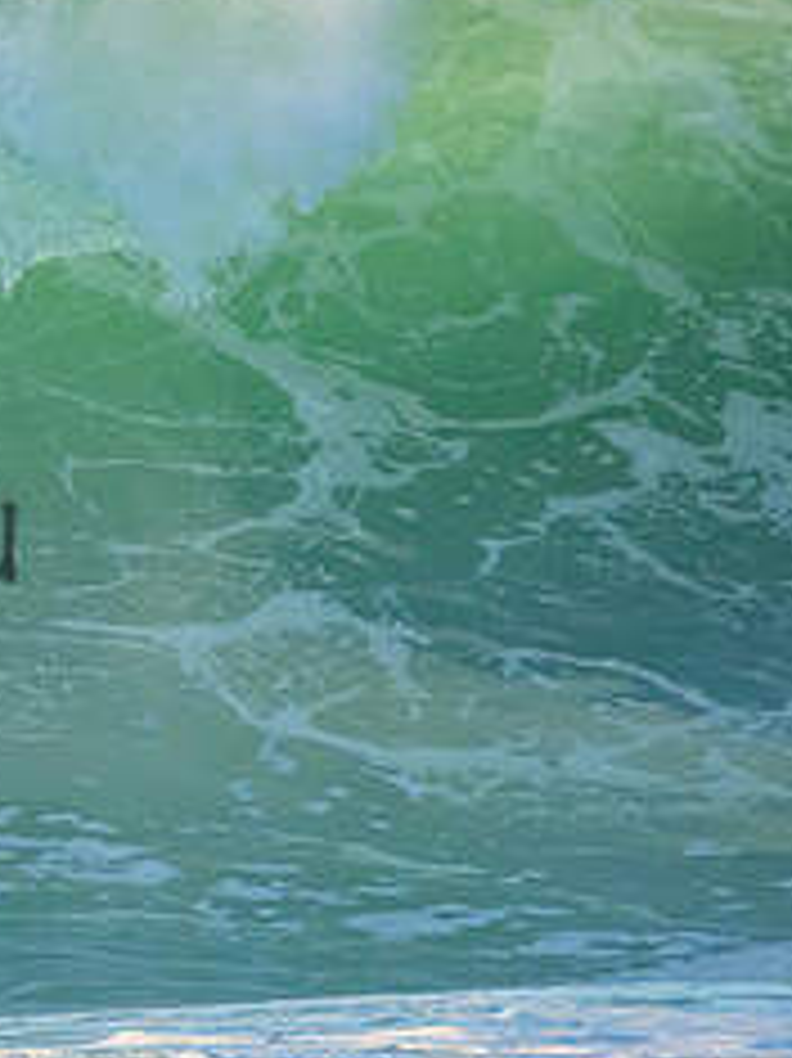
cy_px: 479
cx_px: -459
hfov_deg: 0.8
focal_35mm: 1898
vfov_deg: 1.0
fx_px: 57953
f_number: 11
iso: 4000
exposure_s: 1/1600
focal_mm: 800
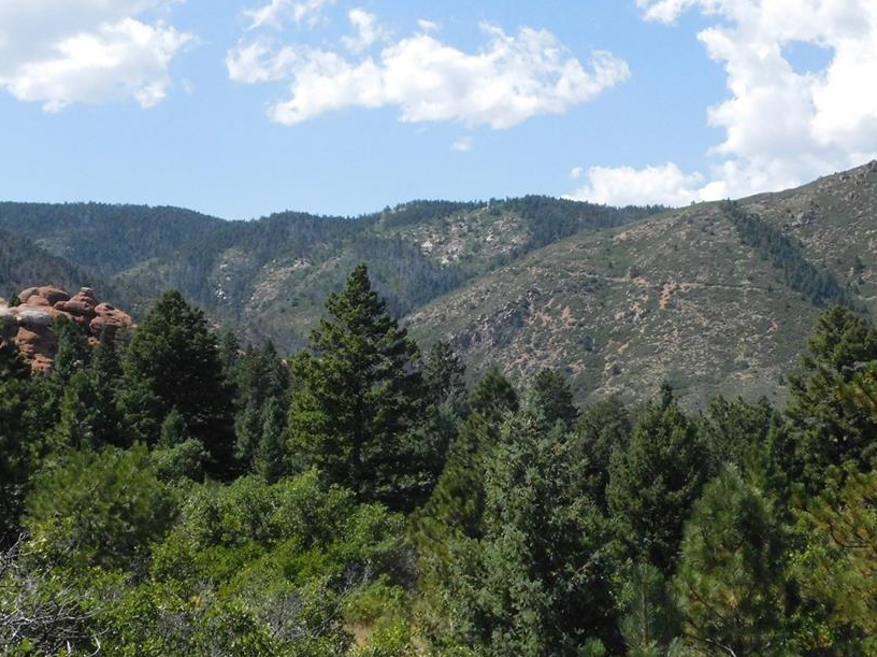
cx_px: 423
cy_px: 299
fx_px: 1620
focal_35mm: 64
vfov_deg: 22.9
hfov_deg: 30.3
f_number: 7.6
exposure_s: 1/1500
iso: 800
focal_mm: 9
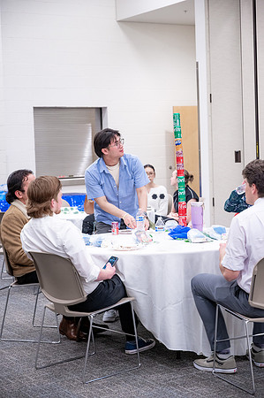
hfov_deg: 19.4
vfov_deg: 28.9
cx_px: 132
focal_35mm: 70
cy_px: 199
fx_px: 772
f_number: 4
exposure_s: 1/200
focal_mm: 70
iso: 1600
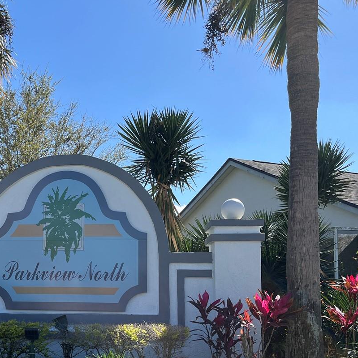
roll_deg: -0.1
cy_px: 259
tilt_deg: +4.3
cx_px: 49
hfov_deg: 35.1
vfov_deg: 36.1
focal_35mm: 46
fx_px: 538
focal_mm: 5.1
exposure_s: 1/2513
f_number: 1.6
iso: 50
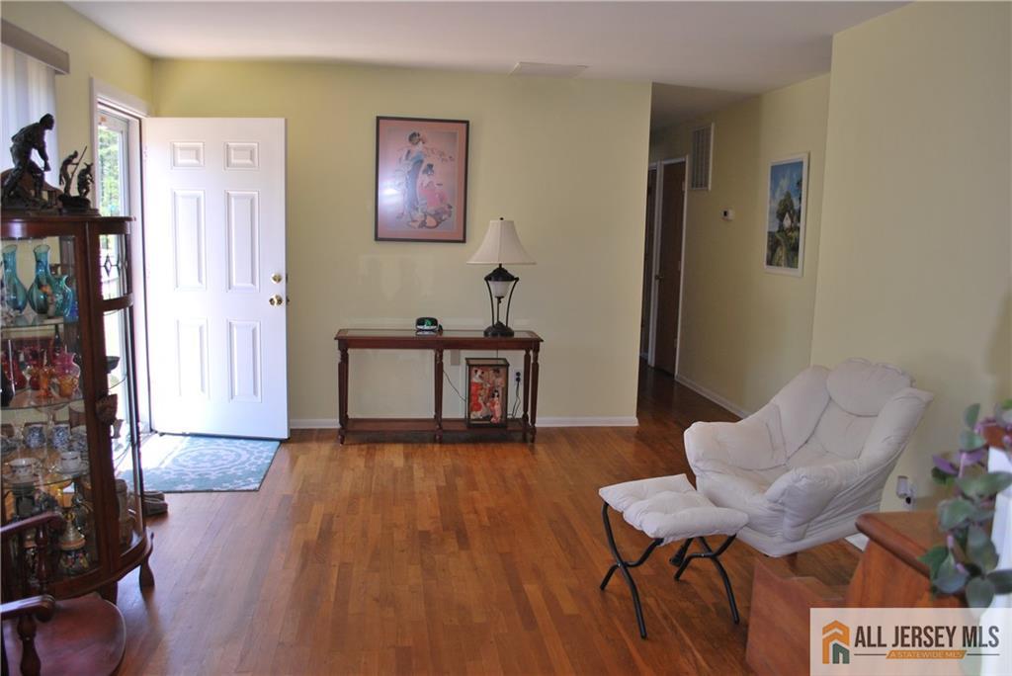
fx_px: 759
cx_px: 506
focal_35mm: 27
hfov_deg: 67.4
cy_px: 338
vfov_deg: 48.0
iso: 160
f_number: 3.5
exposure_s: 1/125
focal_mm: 18
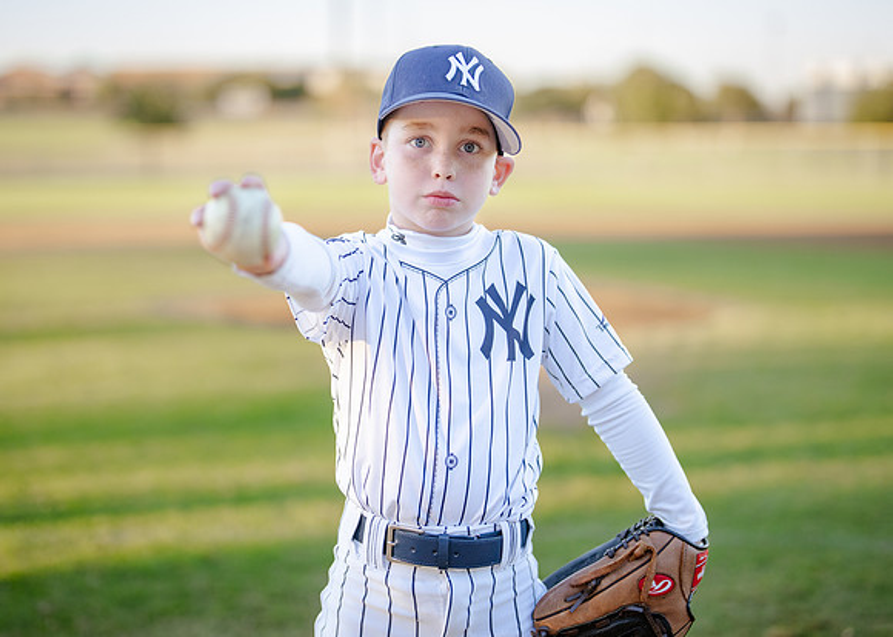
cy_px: 269
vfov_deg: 21.5
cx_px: 425
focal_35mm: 66
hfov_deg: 29.8
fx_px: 1677
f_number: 1.2
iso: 250
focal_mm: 50
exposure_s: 1/1600
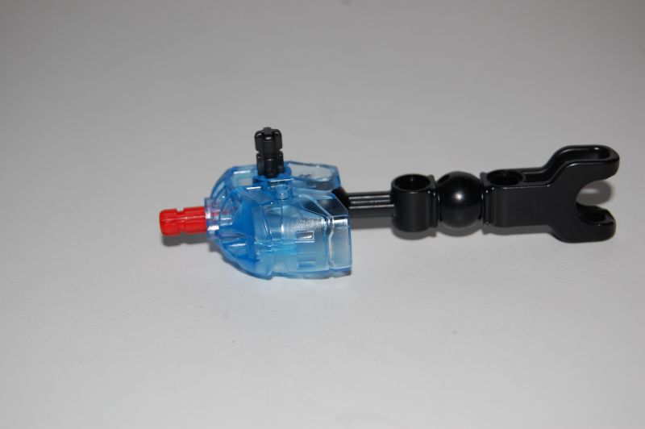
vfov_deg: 16.5
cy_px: 214
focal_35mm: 82
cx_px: 322
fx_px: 1477
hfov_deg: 24.6
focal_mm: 55
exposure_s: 1/60
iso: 400
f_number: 5.6
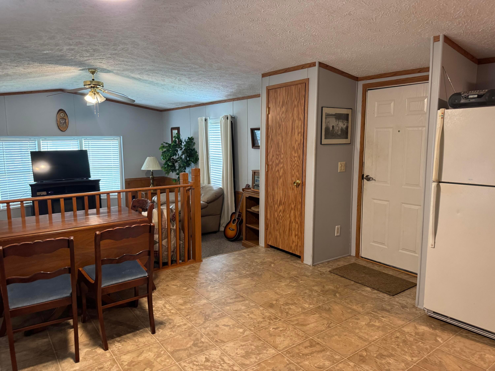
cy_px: 186
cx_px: 248
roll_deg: -2.2
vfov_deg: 56.8
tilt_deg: -6.8
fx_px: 343
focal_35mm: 24
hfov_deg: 71.6
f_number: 1.78
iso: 400
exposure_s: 1/60
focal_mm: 6.76
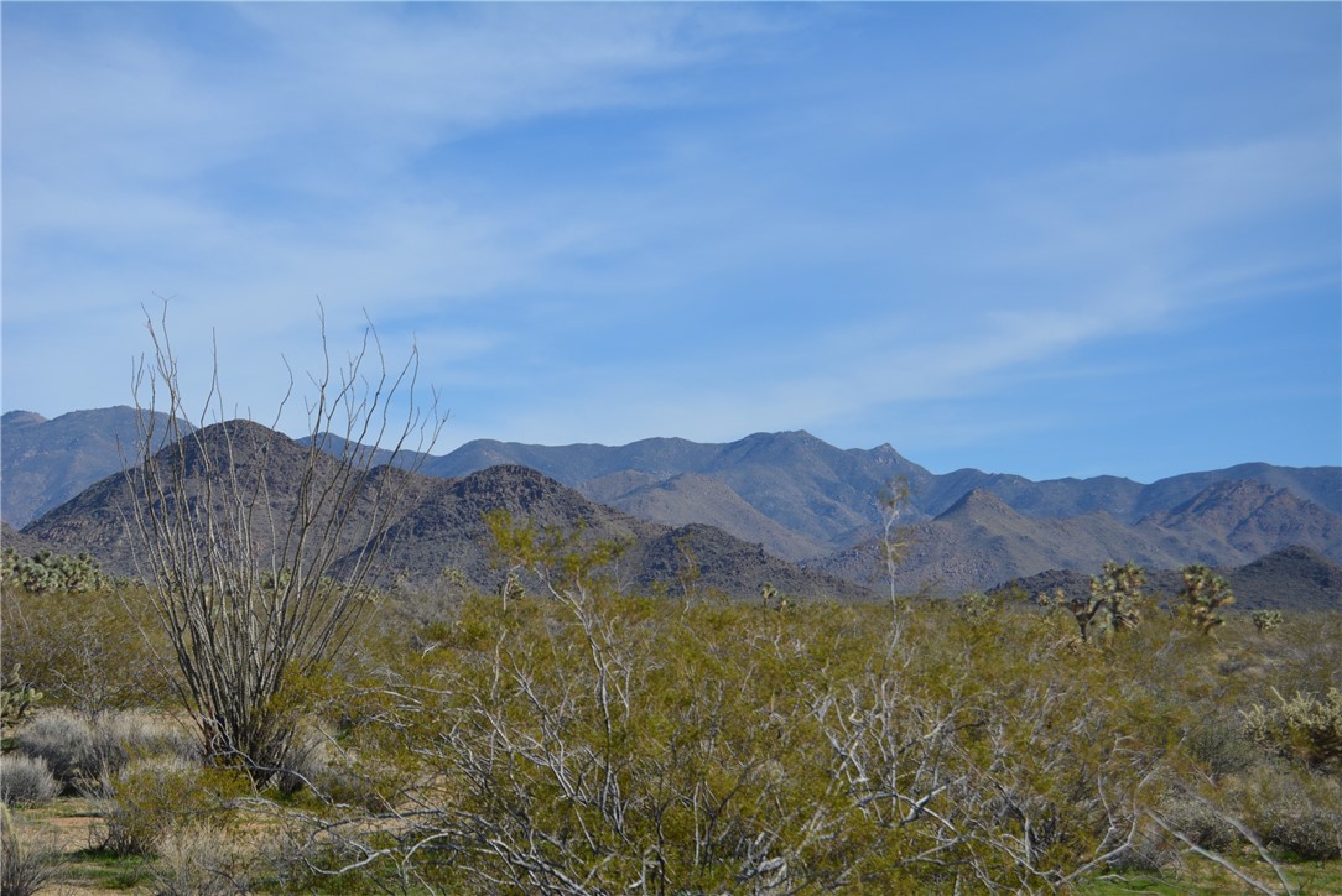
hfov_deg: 24.6
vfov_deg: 16.6
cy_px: 448
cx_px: 671
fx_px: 3077
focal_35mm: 82
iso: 400
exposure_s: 1/1600
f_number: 7.1
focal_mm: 55
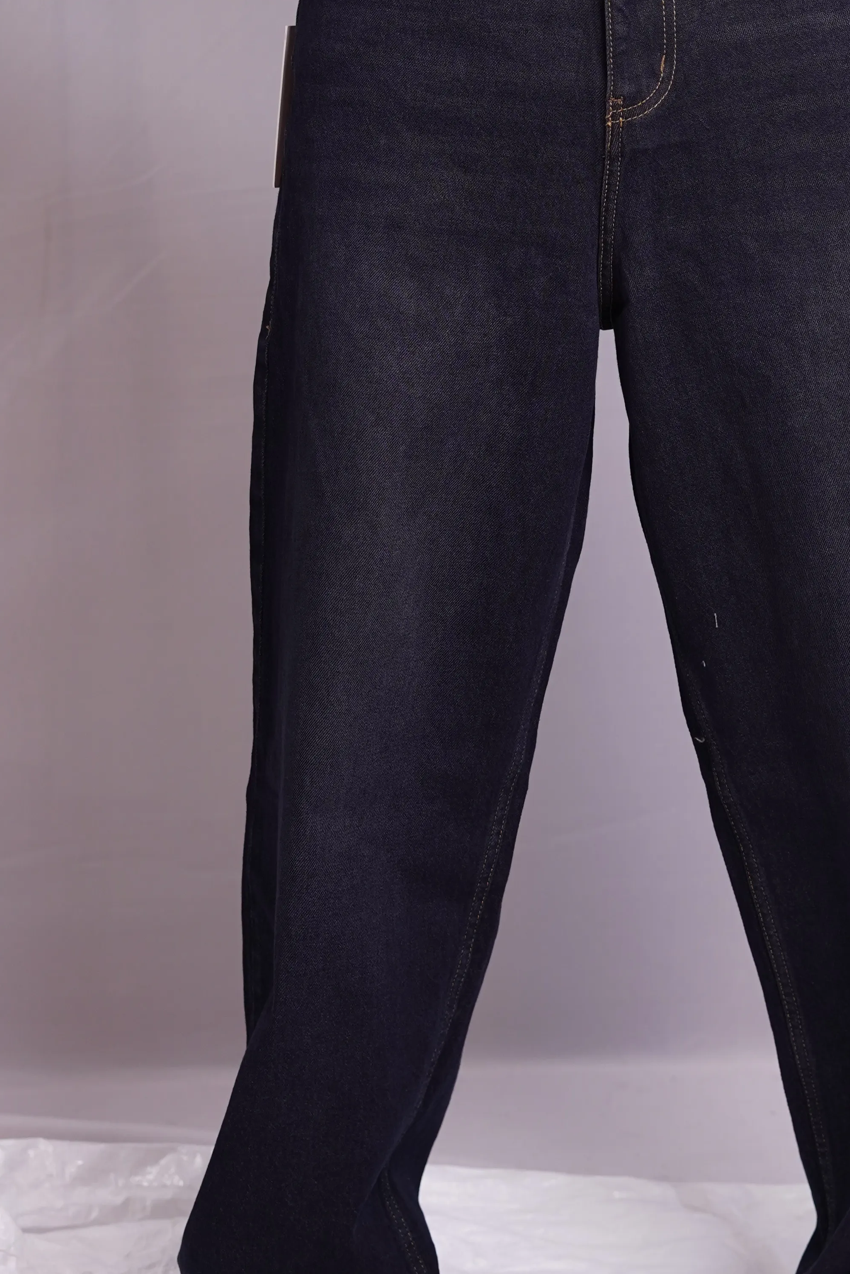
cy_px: 307
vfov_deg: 20.2
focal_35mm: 100
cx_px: 650
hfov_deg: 13.6
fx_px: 3541
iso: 640
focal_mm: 50
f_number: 3.5
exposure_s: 1/100
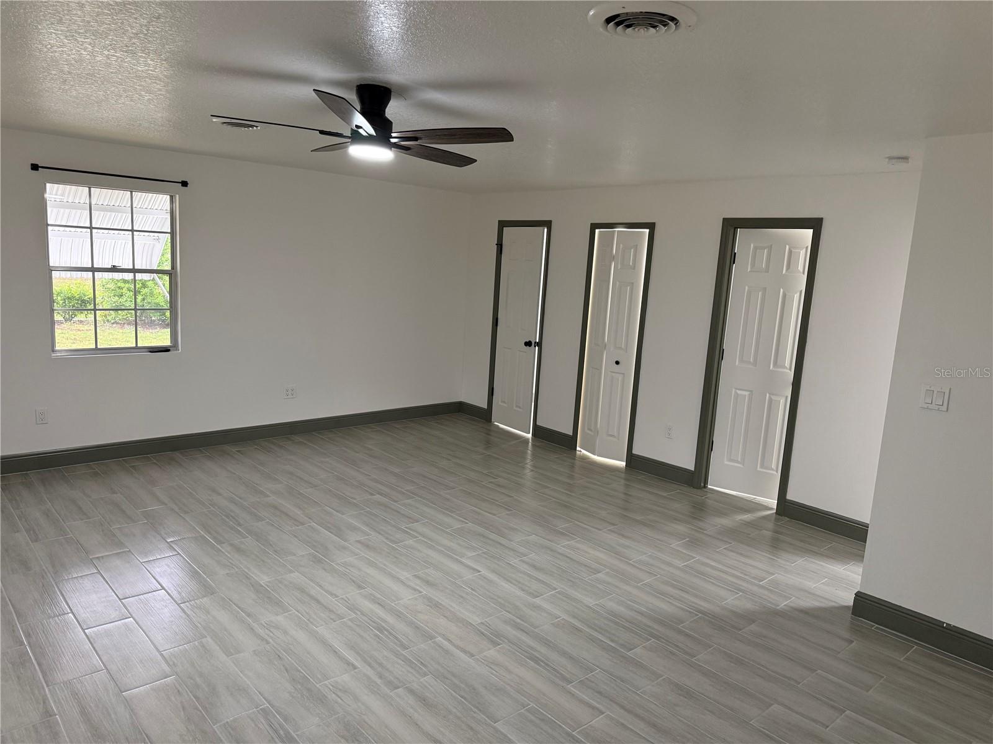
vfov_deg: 56.8
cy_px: 372
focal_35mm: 24
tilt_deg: -9.7
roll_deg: -3.4
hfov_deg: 71.6
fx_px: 688
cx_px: 496
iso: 250
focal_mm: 6.76
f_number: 1.78
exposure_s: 1/60
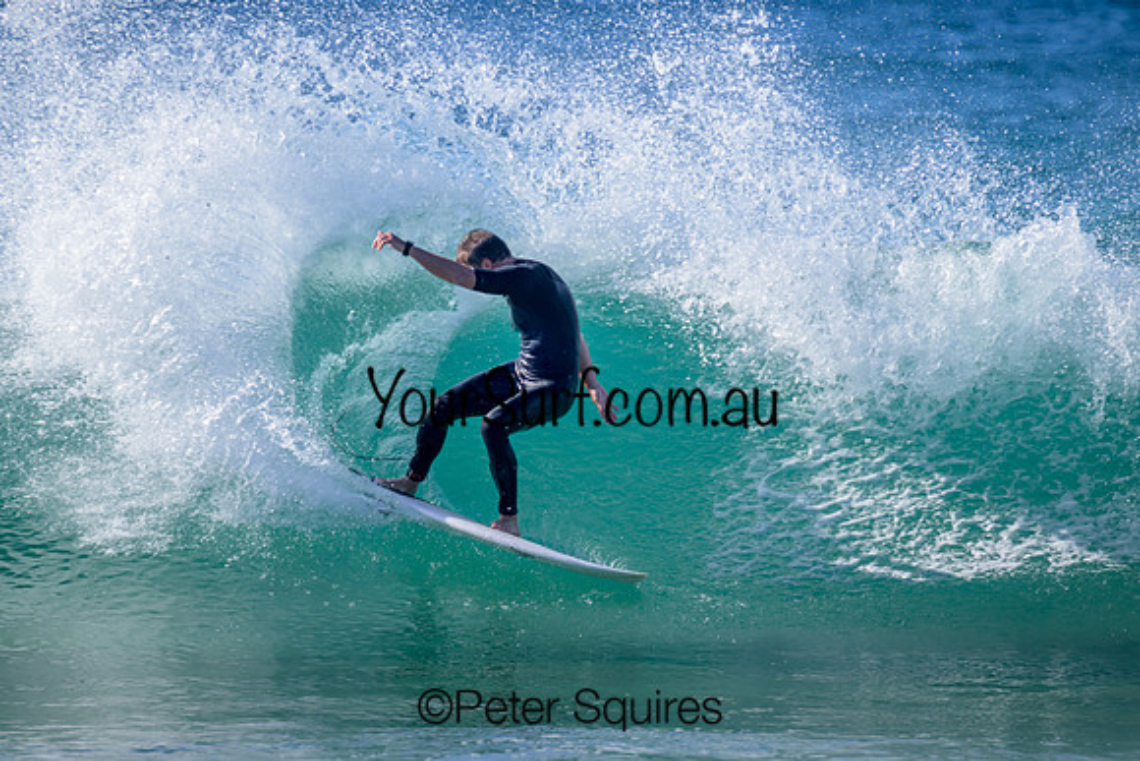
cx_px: 523
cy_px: 349
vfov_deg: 1.6
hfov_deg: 2.4
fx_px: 27419
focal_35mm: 866
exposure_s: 1/800
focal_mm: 800
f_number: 11
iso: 560
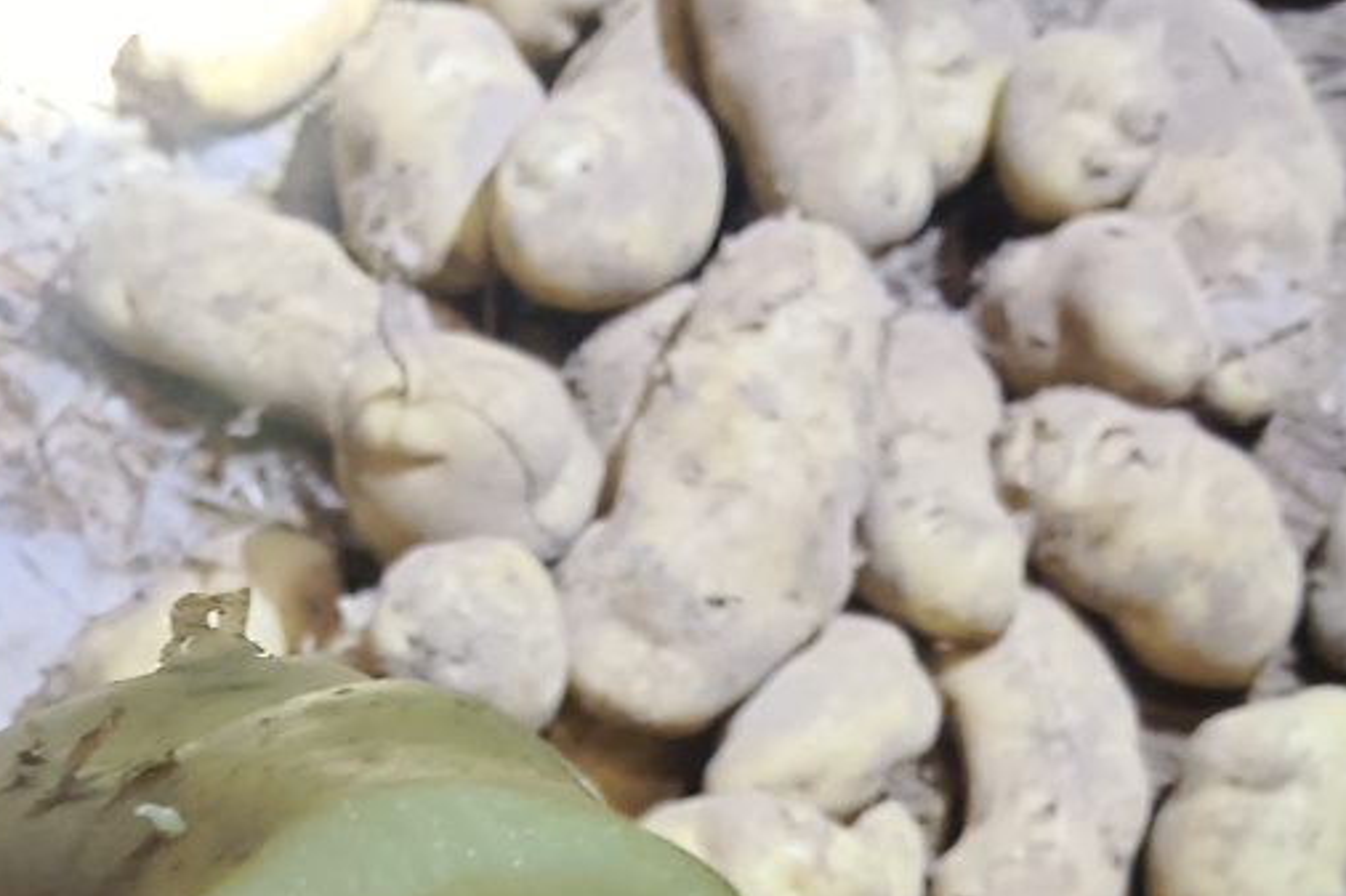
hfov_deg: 34.9
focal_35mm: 57
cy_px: 1113
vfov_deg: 21.8
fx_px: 2130
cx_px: 519
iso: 3517
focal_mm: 3.96
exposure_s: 1/25
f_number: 1.8
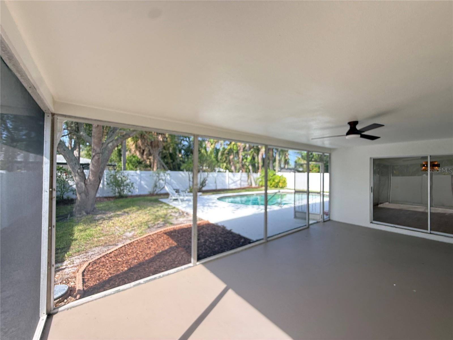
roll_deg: -0.5
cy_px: 170
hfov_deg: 102.1
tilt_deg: +3.2
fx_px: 183
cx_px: 226
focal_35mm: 14
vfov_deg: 85.7
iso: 64
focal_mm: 2.22
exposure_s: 1/111
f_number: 2.2
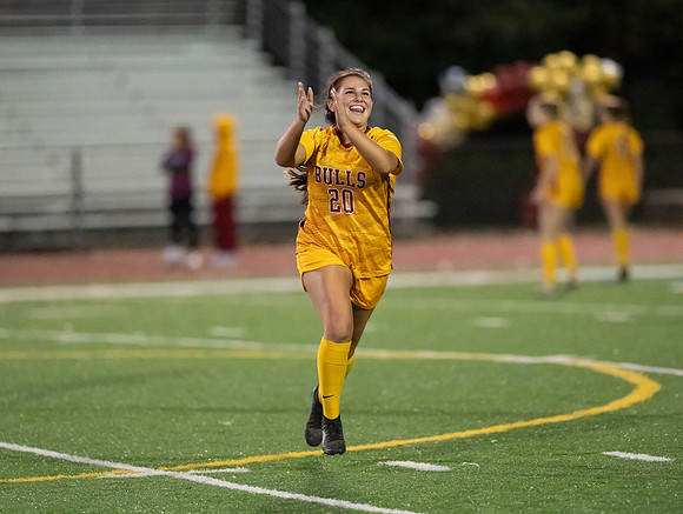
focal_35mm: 325
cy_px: 257
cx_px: 342
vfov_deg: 4.6
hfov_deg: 6.1
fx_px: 6431
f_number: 2.8
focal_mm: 300
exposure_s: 1/1000
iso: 16000
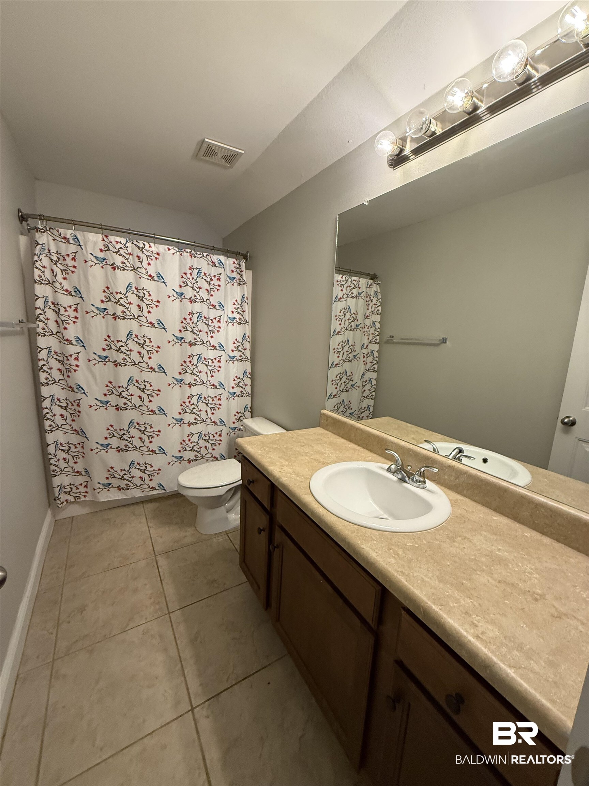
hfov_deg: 85.7
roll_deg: -3.5
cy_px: 393
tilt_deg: -9.6
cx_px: 294
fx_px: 318
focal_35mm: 14
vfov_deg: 102.1
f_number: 2.2
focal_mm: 2.22
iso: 250
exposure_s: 1/60
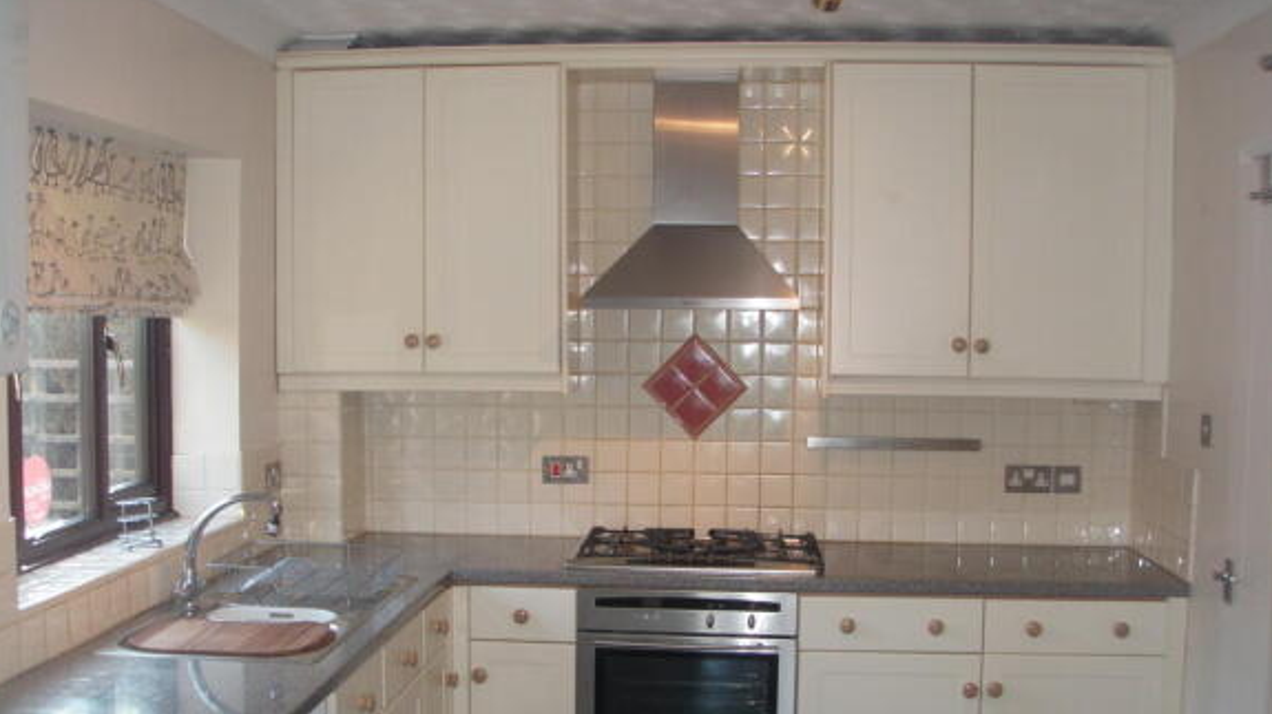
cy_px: 439
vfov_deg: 28.2
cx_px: 638
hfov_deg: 48.4
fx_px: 1416
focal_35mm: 42
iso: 125
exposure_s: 1/30
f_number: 3.5
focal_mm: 6.7
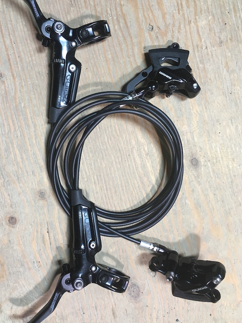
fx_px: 326
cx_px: 106
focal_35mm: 35
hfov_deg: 40.6
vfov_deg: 52.6
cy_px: 159
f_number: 2.2
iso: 40
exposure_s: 1/30
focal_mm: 4.15
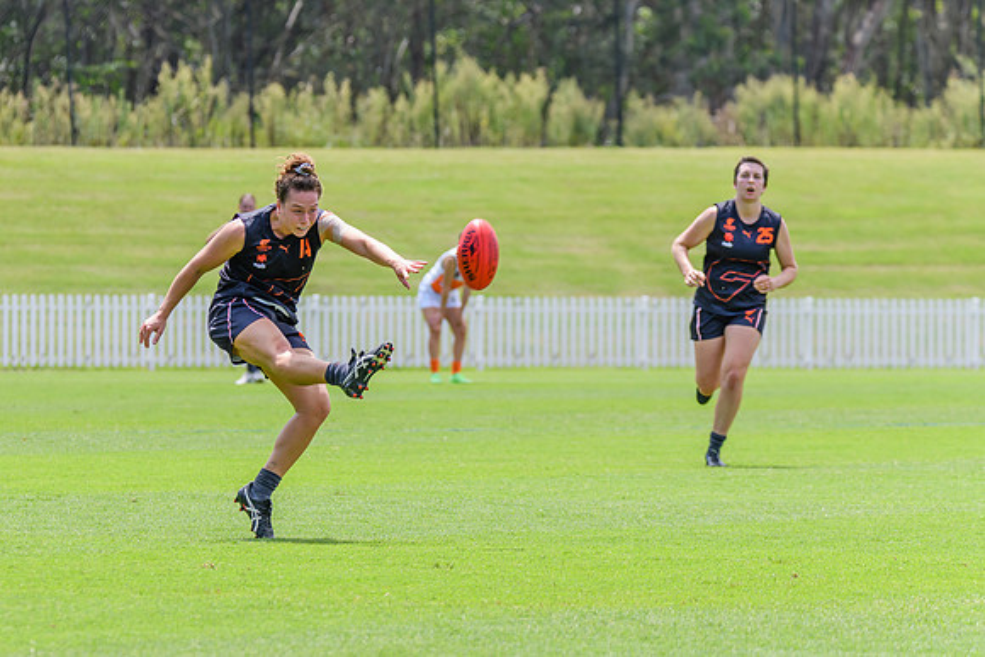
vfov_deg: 3.9
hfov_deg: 5.9
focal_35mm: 350
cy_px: 330
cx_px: 301
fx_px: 9585
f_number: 8
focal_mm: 250
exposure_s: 1/1600
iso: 800
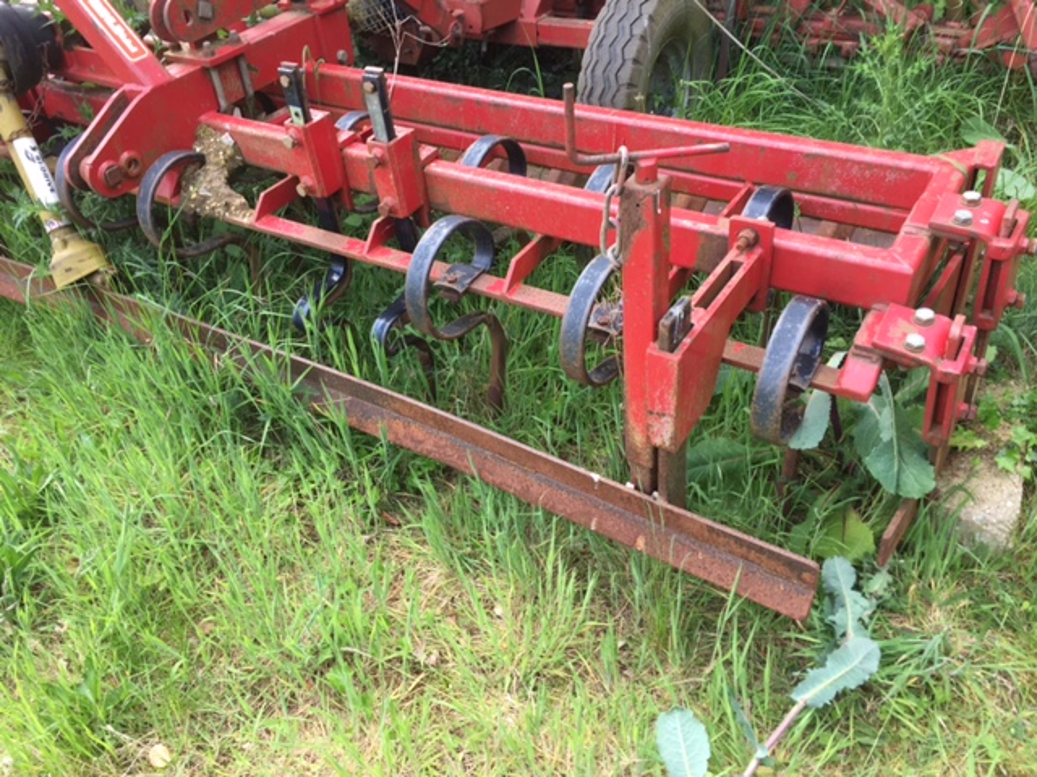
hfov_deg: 61.7
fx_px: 869
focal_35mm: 29
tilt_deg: -38.5
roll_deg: +1.7
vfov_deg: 48.2
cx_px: 518
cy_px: 388
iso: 32
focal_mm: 4.15
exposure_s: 1/141
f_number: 2.2
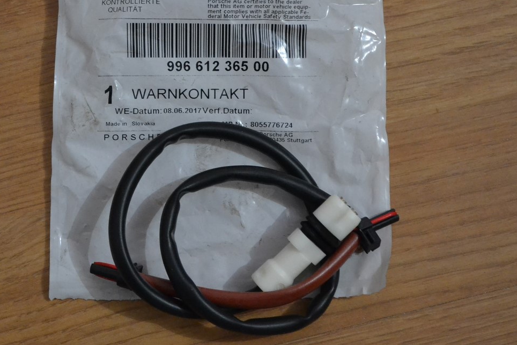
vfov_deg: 16.3
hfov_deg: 24.1
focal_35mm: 84
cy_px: 137
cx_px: 183
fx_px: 1206
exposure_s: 1/25
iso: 3200
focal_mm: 40
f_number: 5.3
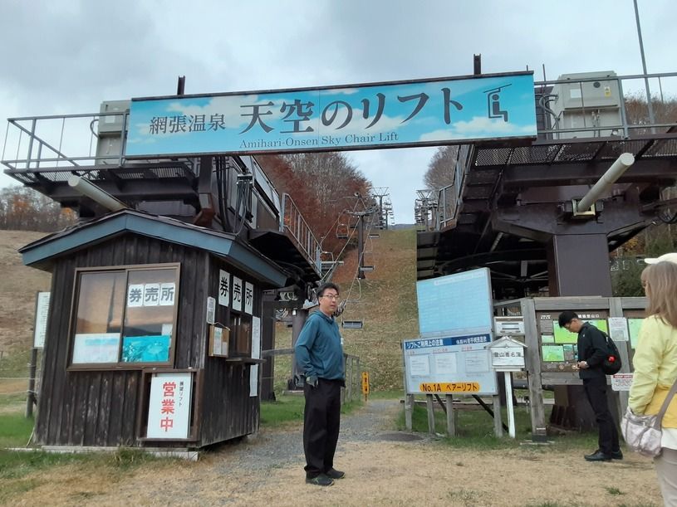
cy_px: 254
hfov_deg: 65.3
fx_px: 528
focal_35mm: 27
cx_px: 338
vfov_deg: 51.3
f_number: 1.9
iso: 100
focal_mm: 2.91
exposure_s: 1/50
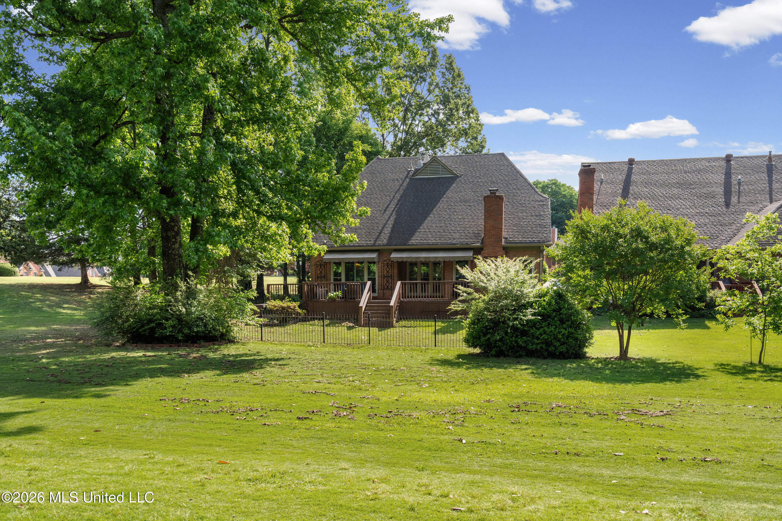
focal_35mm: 30
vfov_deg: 43.6
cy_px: 260
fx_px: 652
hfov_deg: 61.9
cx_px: 391
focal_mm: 30
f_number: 9
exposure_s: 1/500
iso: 800
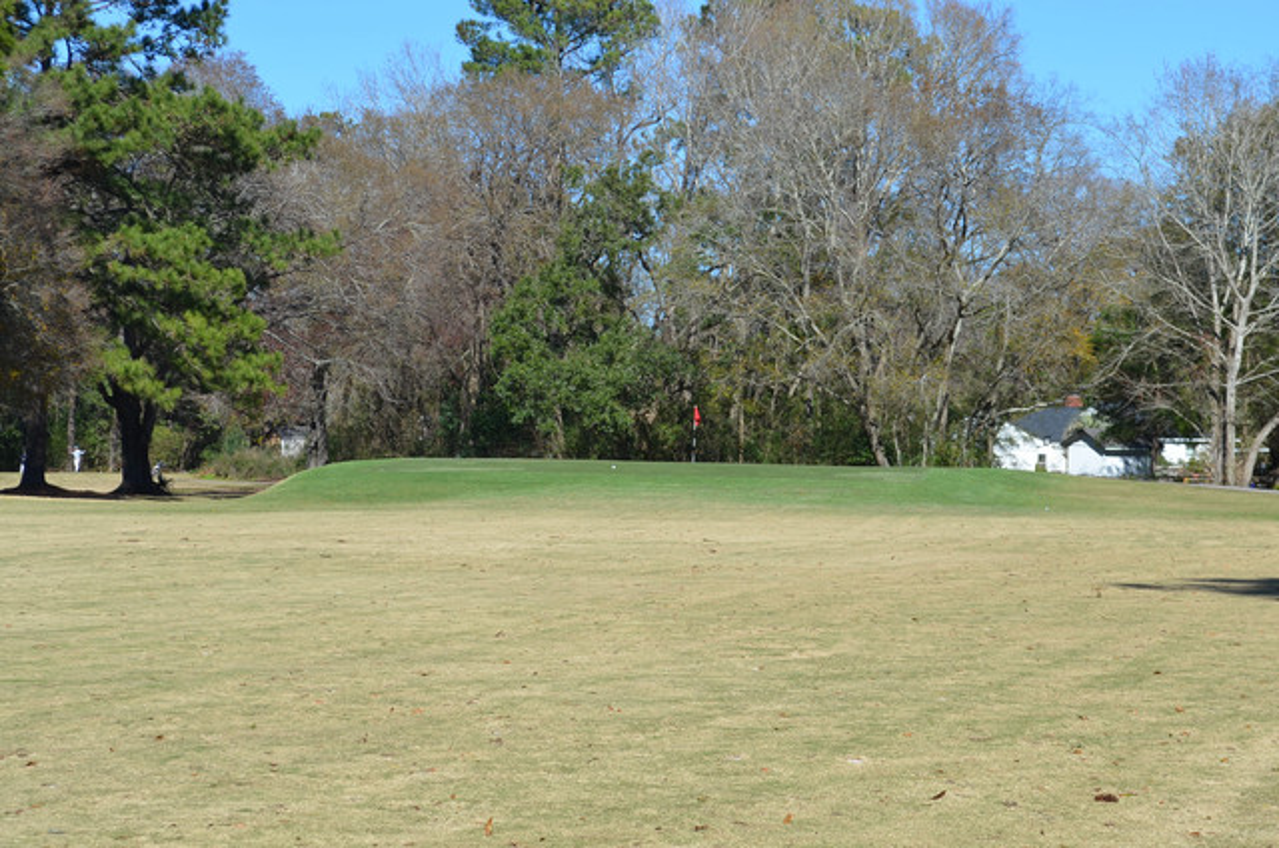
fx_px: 2925
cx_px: 640
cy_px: 424
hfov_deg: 24.7
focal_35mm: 82
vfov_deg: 16.5
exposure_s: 1/250
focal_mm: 55
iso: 125
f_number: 8
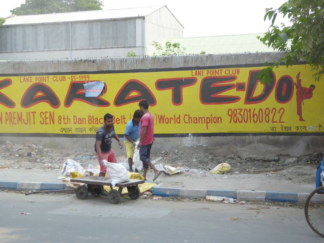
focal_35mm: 65
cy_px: 122
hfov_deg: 29.8
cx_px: 162
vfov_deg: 22.6
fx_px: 608
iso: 80
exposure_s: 1/125
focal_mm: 10.9
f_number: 4.3
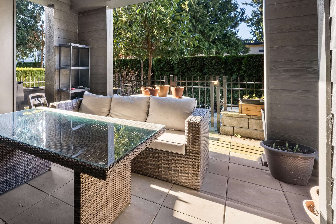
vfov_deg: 61.5
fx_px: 184
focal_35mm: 20
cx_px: 91
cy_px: 80
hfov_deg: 79.4
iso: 250
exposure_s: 1/13
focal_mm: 9
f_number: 9
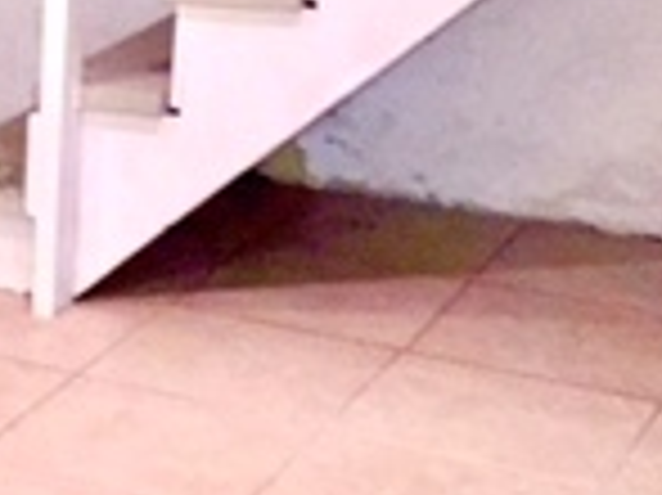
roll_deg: +0.6
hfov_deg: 14.1
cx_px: -491
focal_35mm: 126
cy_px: 54
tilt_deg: -14.9
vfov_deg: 11.7
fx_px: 2408
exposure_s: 1/16
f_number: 2.2
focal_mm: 4.15
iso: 250
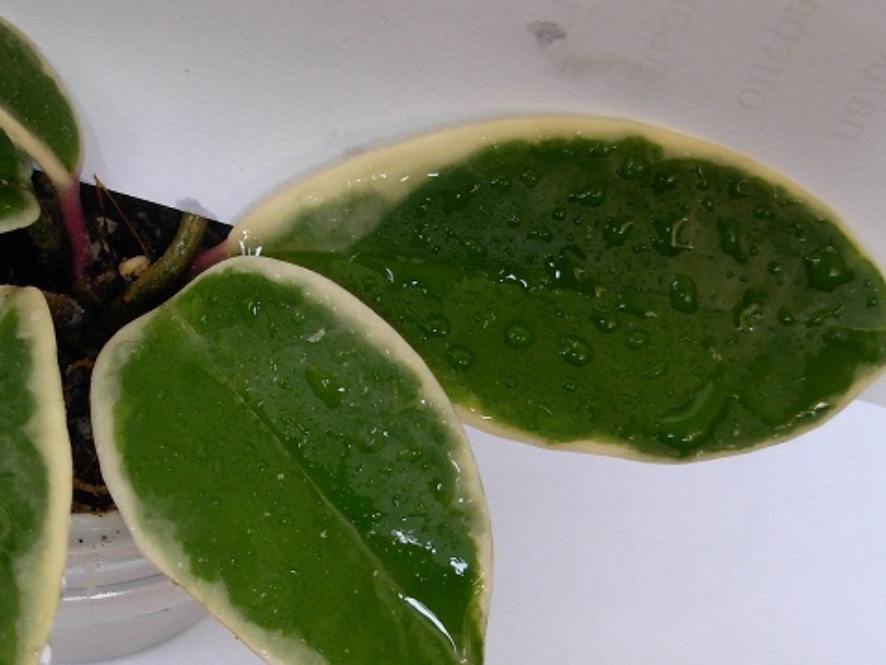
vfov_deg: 24.0
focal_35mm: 61
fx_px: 1562
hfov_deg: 31.4
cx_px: 298
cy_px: 426
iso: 79
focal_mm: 6.3
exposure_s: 1/8.4
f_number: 2.9
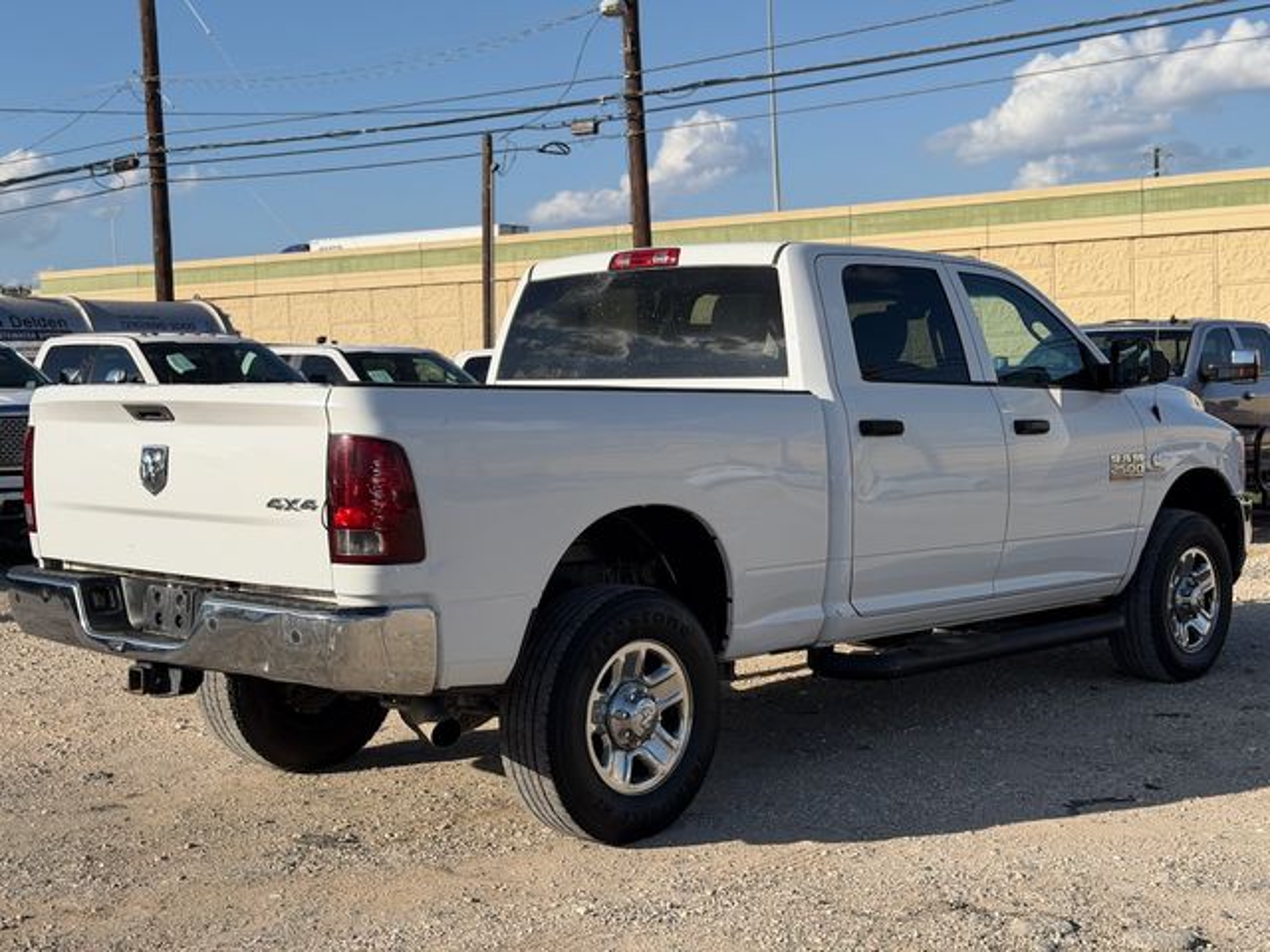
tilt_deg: -2.8
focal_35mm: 48
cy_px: 476
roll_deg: +3.2
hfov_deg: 39.7
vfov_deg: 30.3
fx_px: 1761
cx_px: 635
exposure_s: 1/6024
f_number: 1.78
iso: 64
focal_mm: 6.76
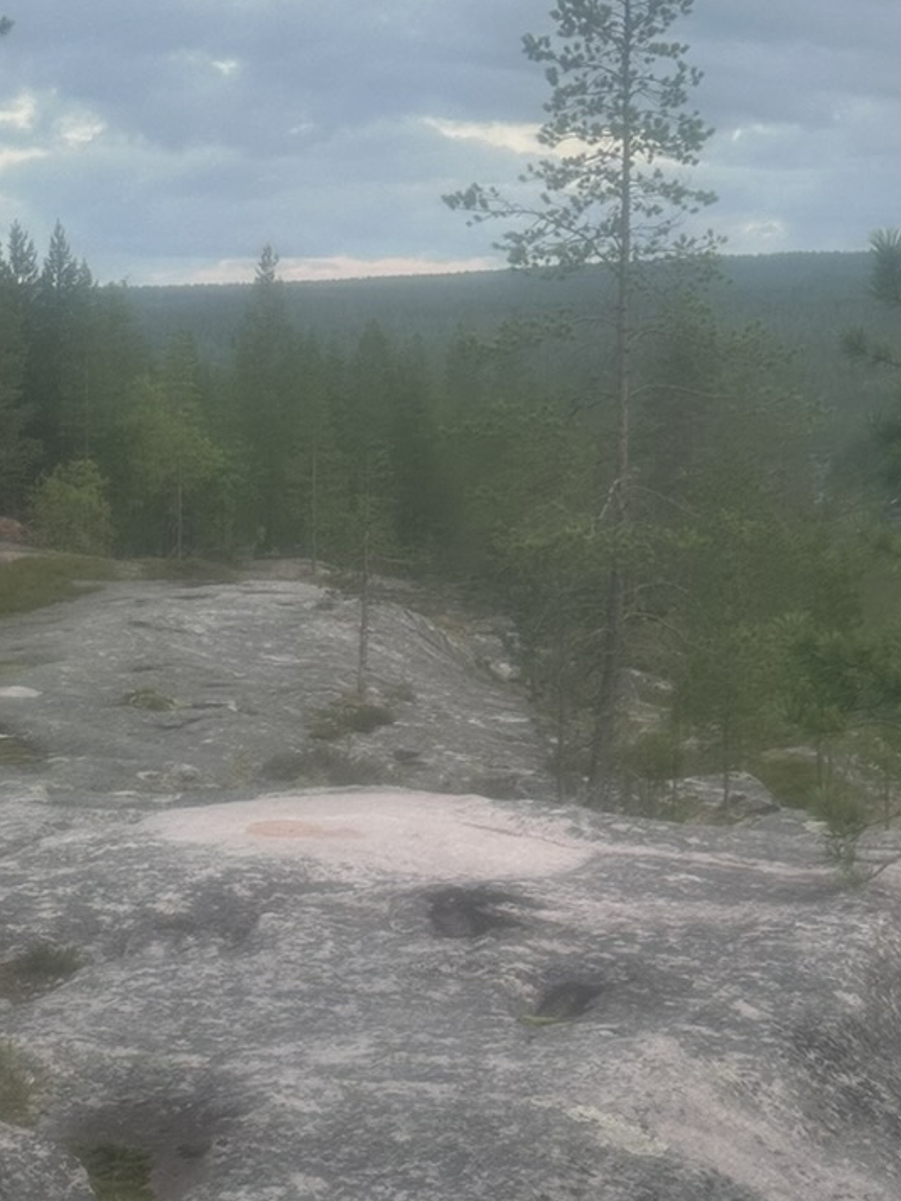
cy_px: 493
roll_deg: -0.8
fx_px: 2395
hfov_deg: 20.5
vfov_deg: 28.1
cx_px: 925
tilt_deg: -2.9
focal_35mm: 69
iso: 64
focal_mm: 6.86
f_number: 1.78
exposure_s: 1/193
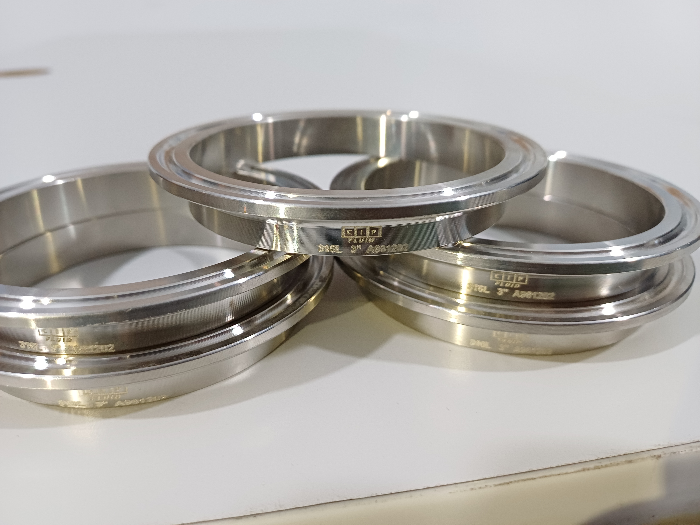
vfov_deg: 54.9
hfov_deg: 69.4
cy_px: 262
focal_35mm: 25
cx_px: 350
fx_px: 506
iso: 320
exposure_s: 1/40
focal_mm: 4.65
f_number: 1.8
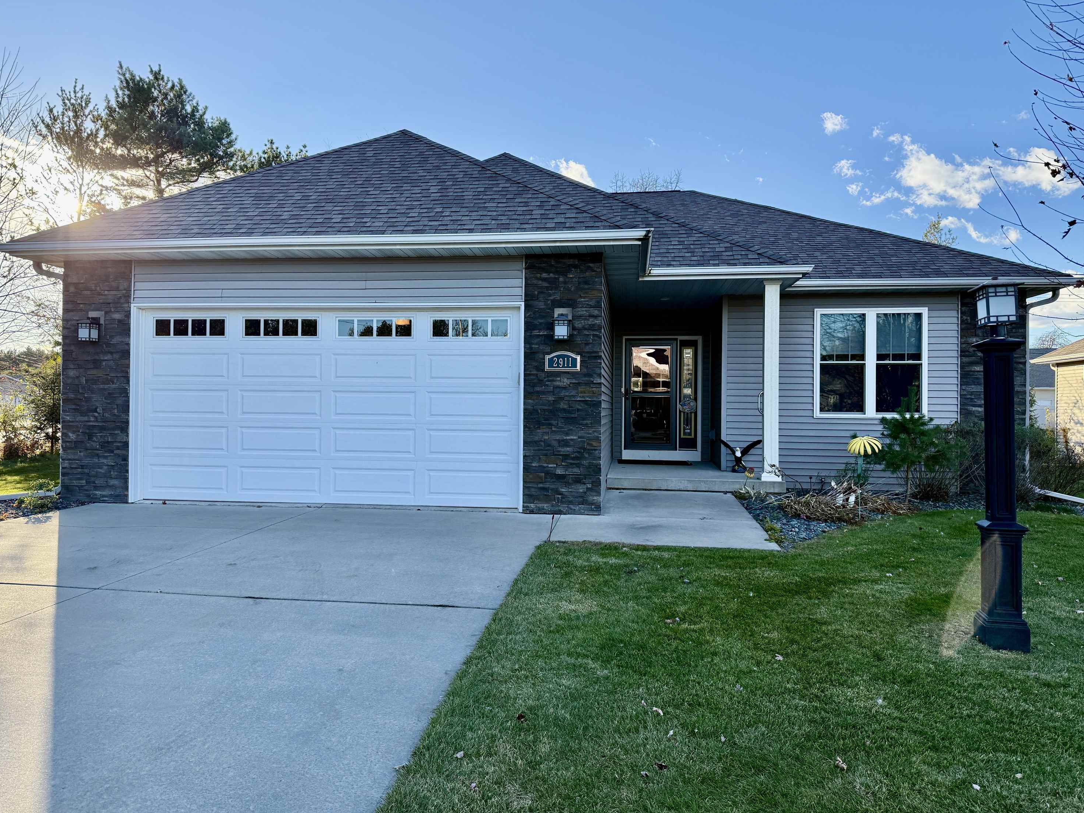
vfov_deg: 54.9
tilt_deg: +1.1
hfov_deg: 69.4
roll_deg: -0.3
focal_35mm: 25
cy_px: 402
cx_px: 521
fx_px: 783
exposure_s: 1/1689
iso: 100
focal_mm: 6.76
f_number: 1.78
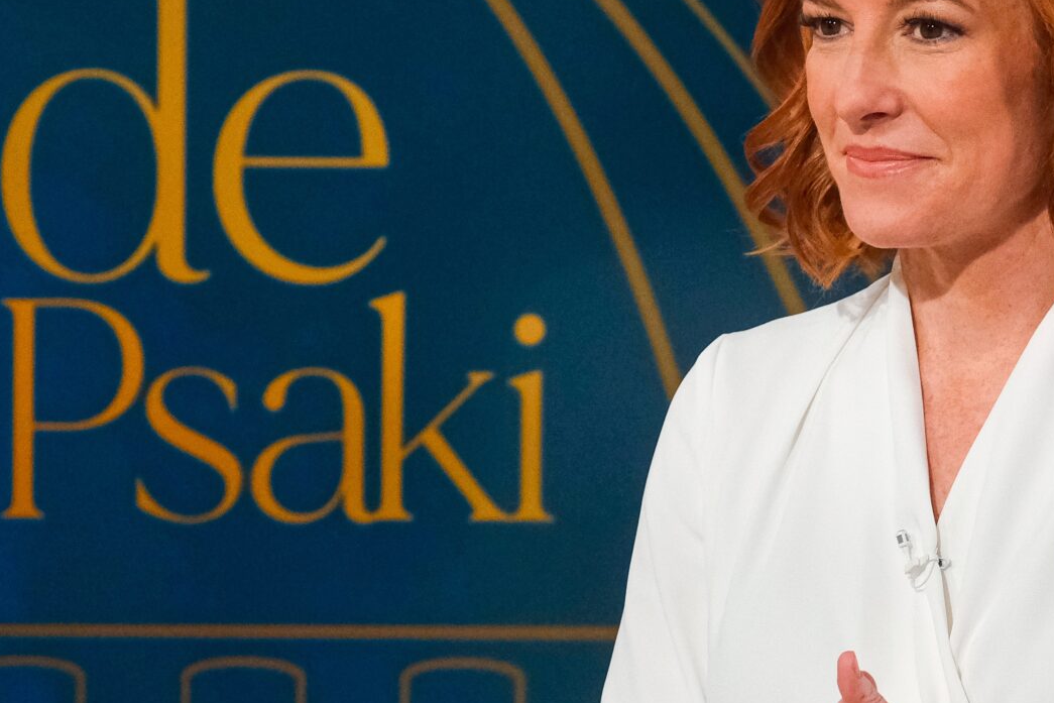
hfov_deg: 5.7
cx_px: 694
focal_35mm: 360
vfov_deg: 3.8
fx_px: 10541
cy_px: 335
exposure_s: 1/250
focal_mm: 98.2
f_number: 4.5
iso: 2000
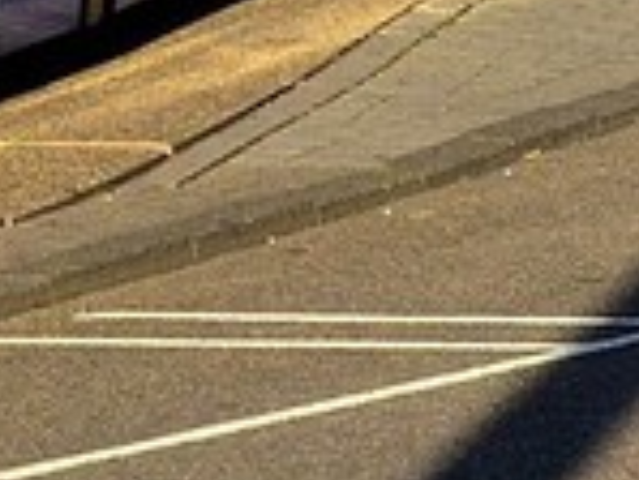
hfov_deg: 4.6
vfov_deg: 3.3
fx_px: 7983
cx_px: -244
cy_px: -1121
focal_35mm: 432
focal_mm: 35
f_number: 10
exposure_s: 1/800
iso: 800
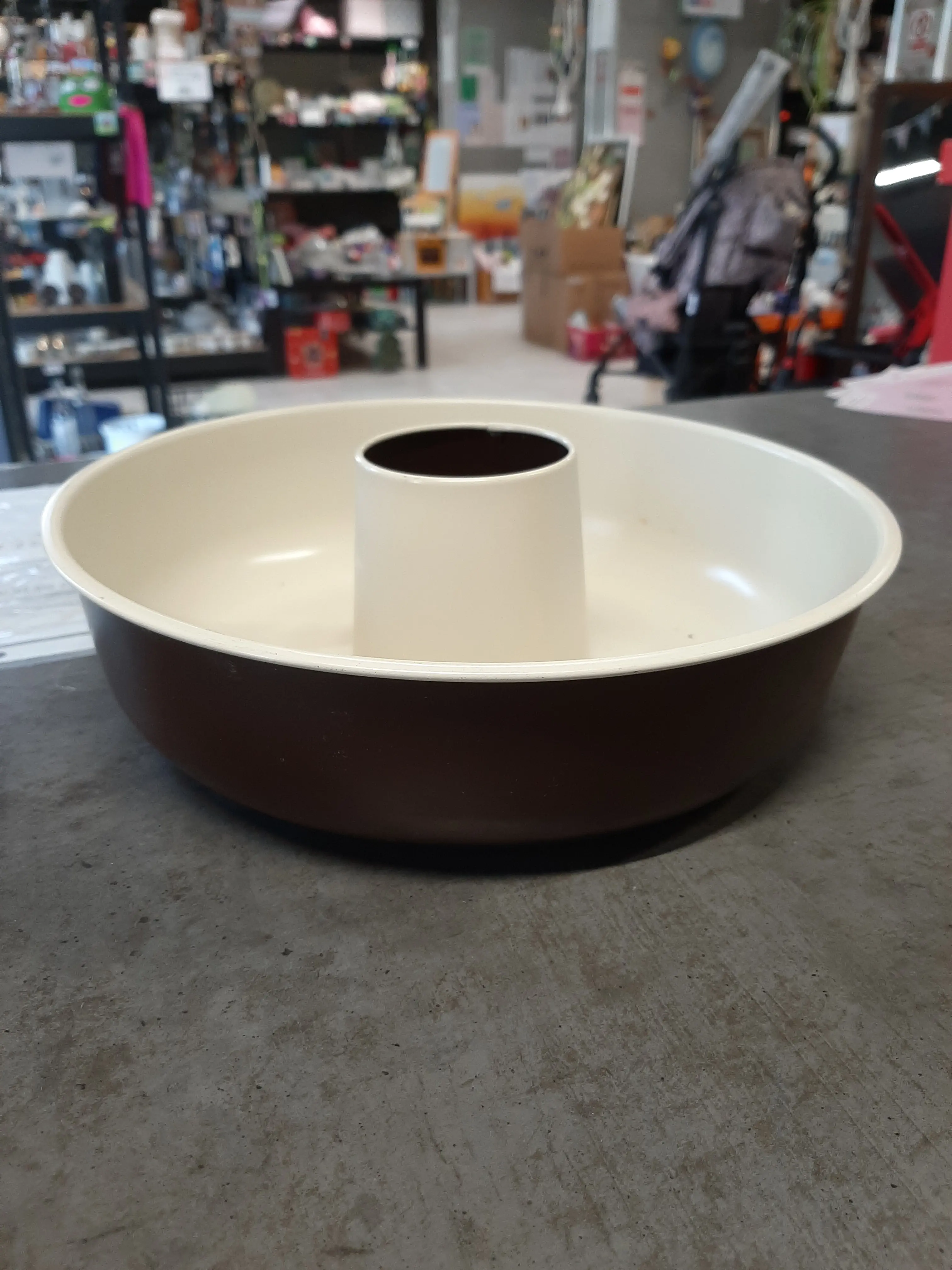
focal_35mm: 26
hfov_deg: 53.1
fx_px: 953
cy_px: 635
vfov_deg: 67.3
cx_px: 476
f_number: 1.7
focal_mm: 3.93
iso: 80
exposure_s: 1/50
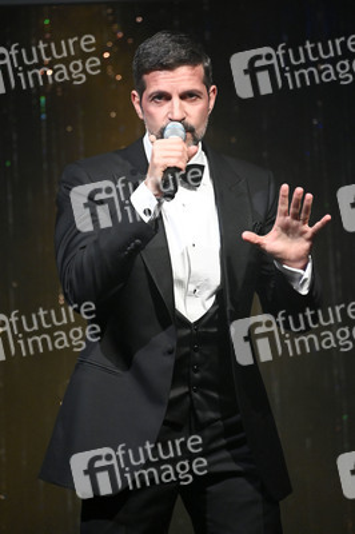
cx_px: 178
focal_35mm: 300
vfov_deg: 6.9
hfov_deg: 4.6
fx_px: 4445
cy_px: 267
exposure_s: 1/320
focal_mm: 300
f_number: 5.6
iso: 8000
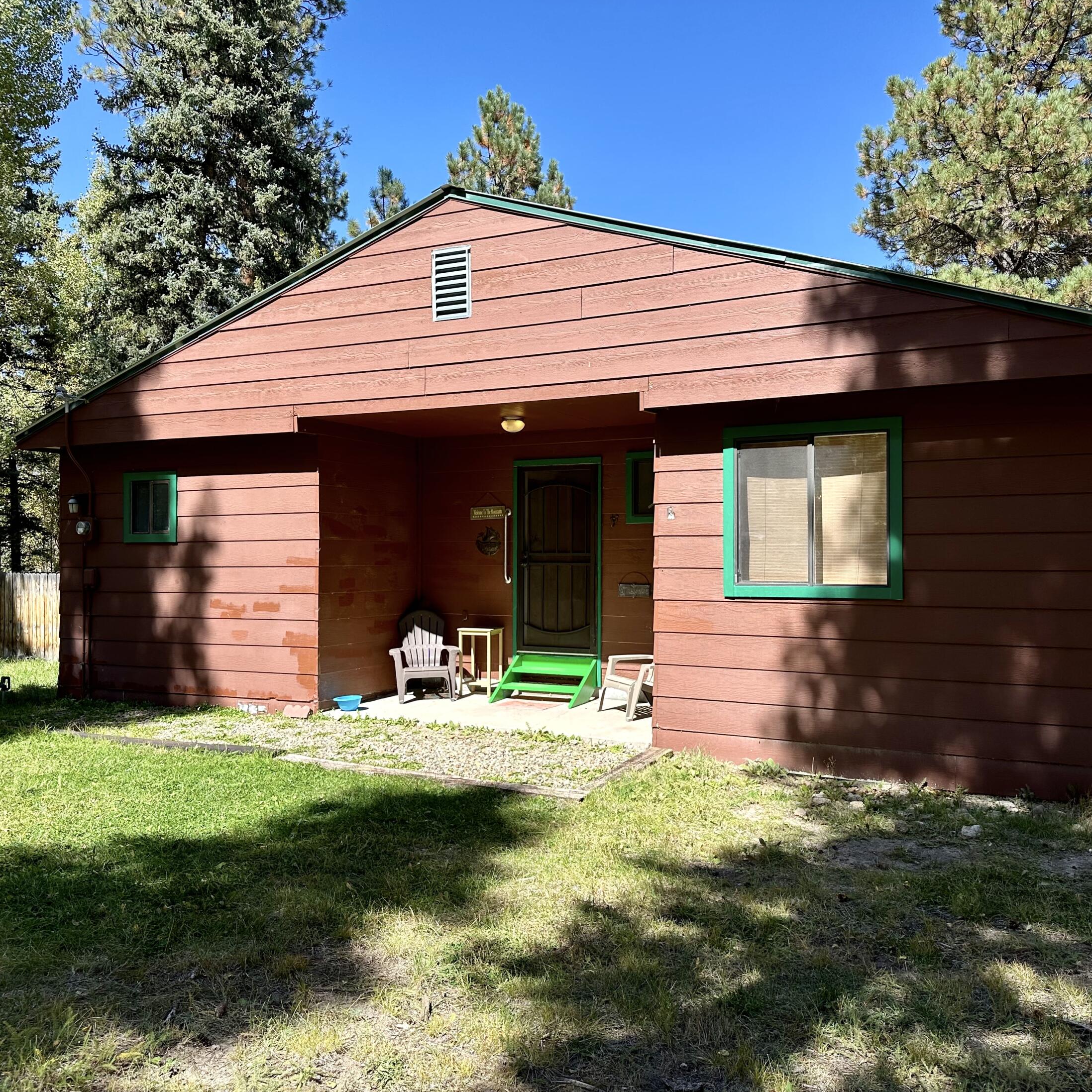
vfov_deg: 55.6
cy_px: 556
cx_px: 555
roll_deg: -0.4
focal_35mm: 29
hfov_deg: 55.6
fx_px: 1035
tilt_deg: +0.4
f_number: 1.78
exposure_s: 1/1721
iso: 80
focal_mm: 6.86
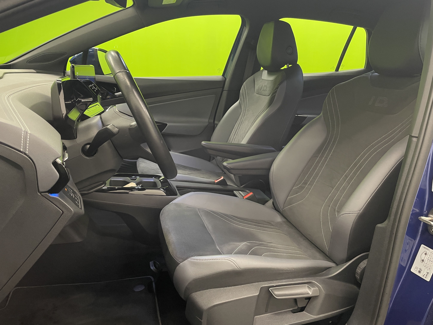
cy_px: 162
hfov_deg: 67.3
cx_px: 216
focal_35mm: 26
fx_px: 325
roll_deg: -2.3
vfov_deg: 53.1
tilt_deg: -15.3
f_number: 1.6
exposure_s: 1/50
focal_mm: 4.2
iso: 100
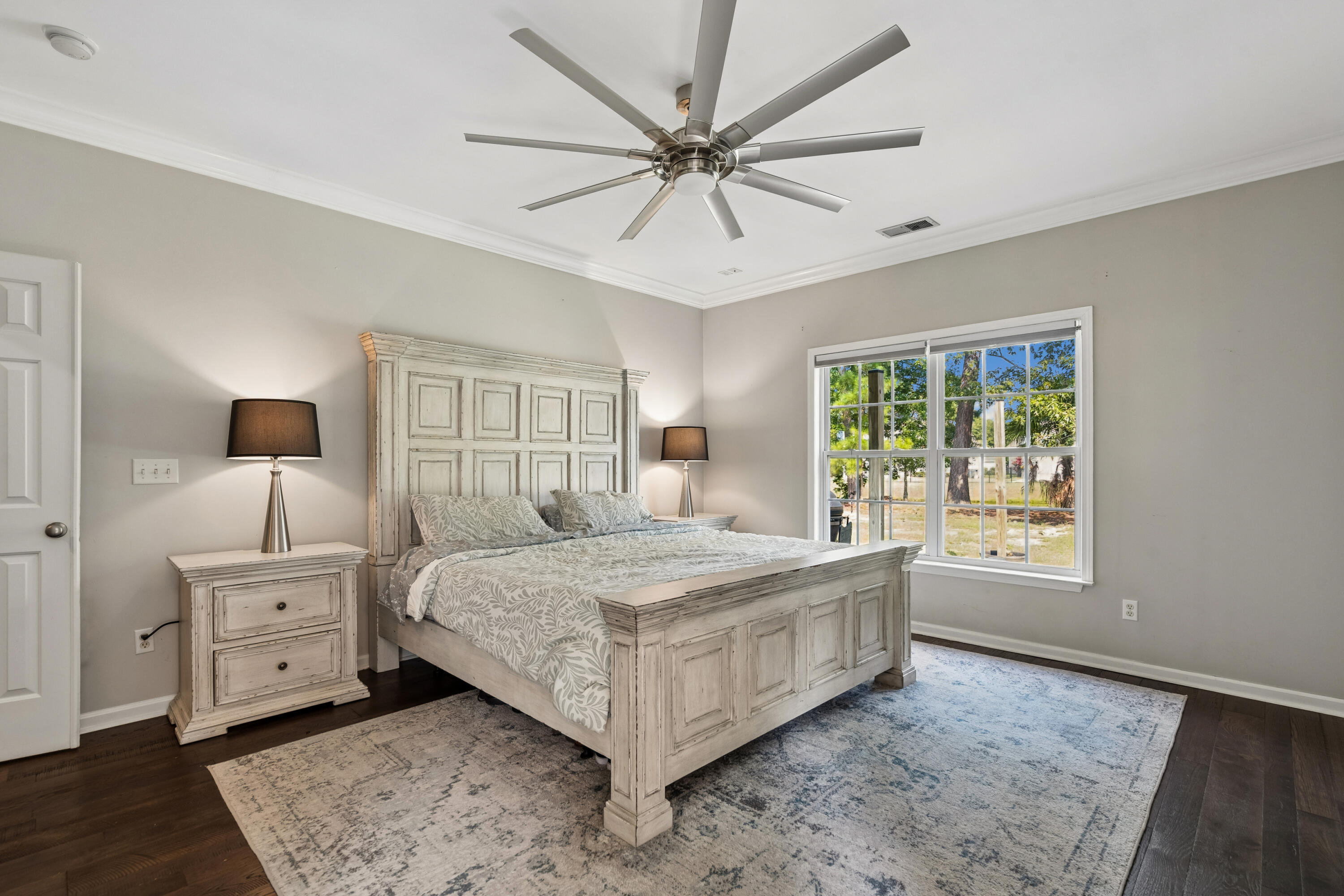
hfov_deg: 96.7
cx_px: 672
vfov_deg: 73.7
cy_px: 448
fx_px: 597
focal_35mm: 16
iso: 400
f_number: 8
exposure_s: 1/10
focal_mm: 16
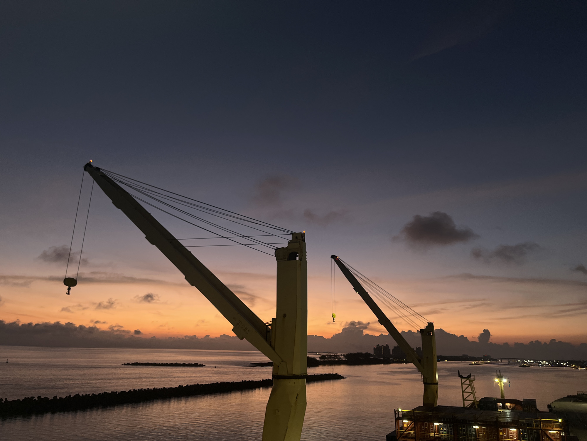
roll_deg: -1.0
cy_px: 220
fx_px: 441
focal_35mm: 26
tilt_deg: +15.6
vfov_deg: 53.1
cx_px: 294
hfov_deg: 67.3
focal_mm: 5.1
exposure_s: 1/40
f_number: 1.6
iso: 160
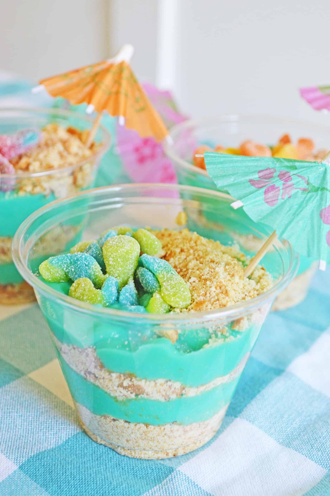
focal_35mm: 51
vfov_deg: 38.9
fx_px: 703
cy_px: 248
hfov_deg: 26.4
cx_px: 165
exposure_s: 1/60
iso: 400
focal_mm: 34
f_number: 5
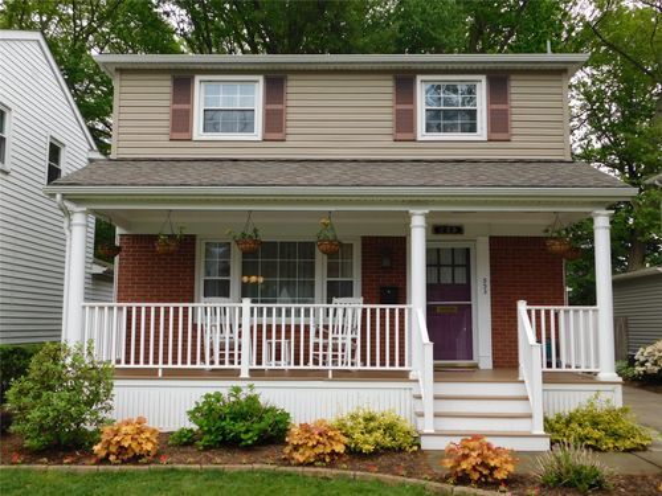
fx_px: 688
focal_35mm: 36
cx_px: 331
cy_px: 248
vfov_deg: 39.7
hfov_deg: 51.4
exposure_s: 1/400
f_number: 3.5
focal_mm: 6.3
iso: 125
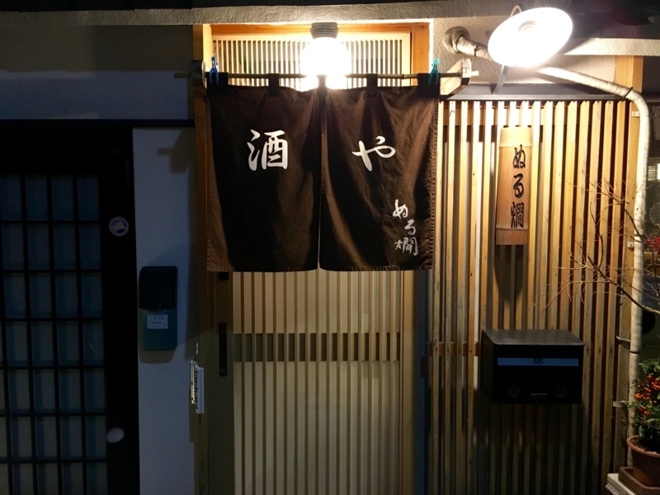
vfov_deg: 48.2
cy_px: 248
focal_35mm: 29
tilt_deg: -3.6
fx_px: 553
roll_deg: -0.2
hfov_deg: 61.7
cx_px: 330
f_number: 2.2
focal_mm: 4.15
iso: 200
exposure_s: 1/17
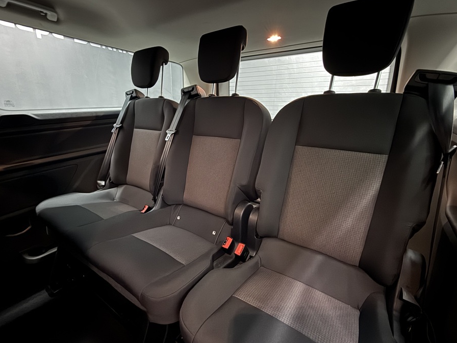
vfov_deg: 78.0
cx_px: 226
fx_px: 211
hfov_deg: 94.5
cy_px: 183
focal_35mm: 16
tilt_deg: -17.9
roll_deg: -2.2
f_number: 2.2
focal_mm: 2.22
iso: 800
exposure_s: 1/8
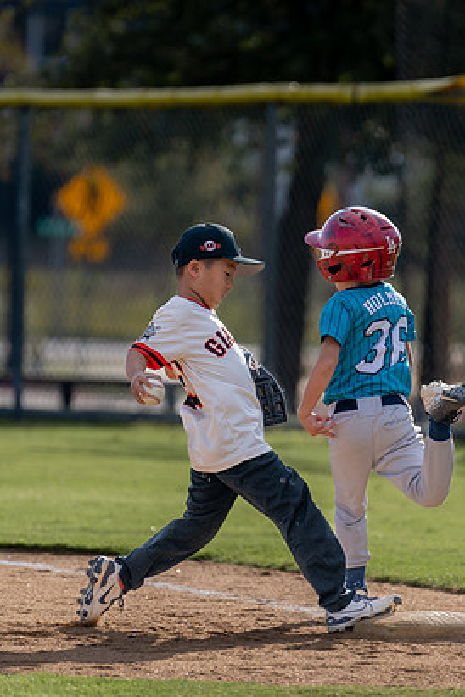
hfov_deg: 2.8
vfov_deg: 4.1
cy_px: 327
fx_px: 9667
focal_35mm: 499
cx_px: 318
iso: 100
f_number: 2.8
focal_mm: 200
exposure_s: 1/2500
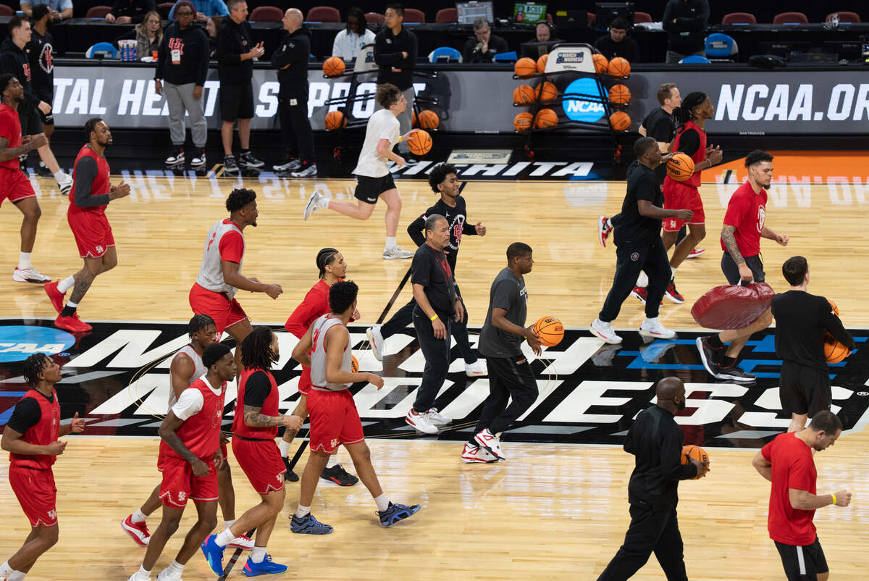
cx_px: 434
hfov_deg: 12.9
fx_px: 3841
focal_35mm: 159
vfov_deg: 8.6
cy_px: 290
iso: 1600
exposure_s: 1/800
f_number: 3.5
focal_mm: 159
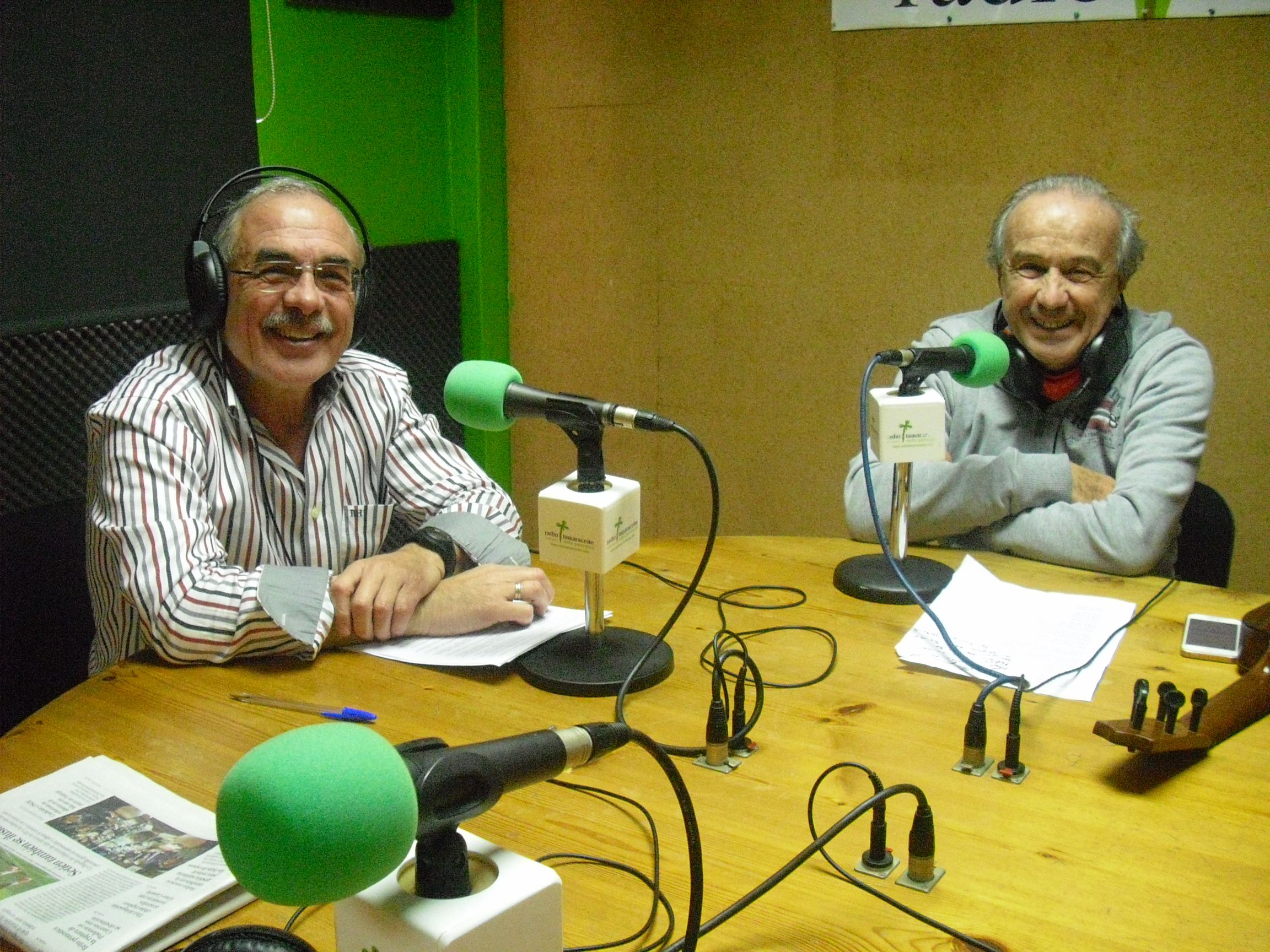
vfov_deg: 37.7
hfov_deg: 49.0
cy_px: 476
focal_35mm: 38
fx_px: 1394
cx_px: 635
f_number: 2.8
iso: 800
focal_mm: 6.2
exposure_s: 1/80
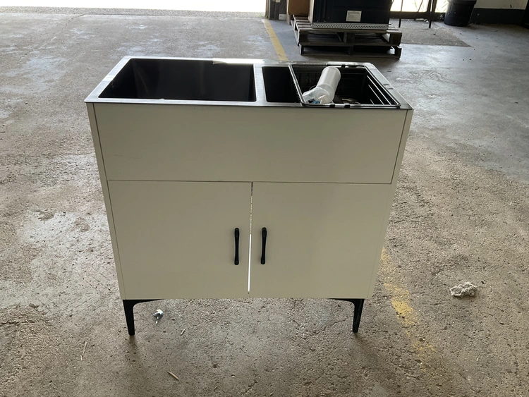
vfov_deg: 48.3
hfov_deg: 61.6
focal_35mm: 29
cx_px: 264
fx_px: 443
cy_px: 198
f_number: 1.8
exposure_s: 1/120
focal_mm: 3
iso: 50
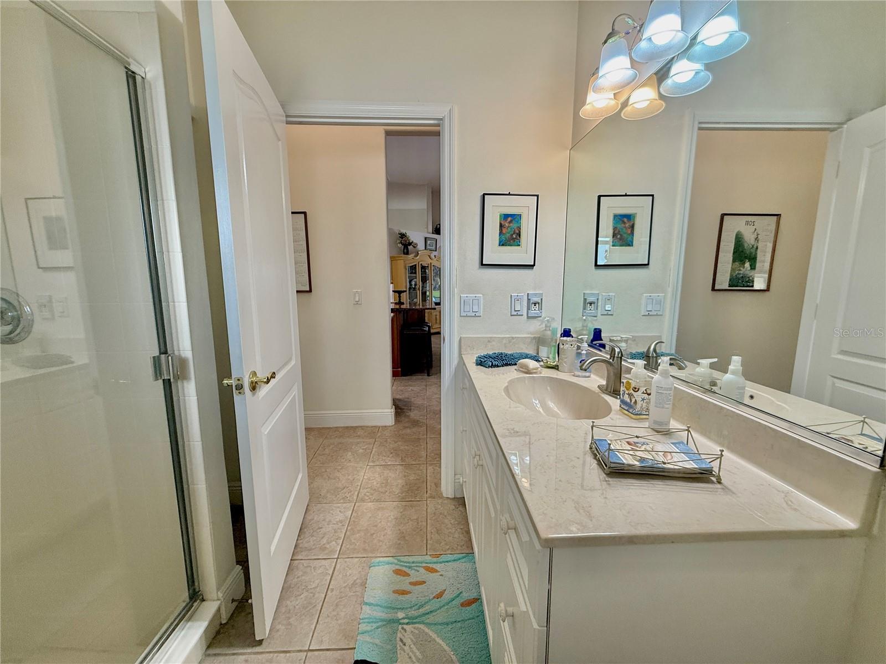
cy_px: 332
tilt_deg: -7.5
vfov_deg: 85.7
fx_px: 358
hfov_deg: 102.1
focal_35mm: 14
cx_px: 443
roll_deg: -0.5
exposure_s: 1/120
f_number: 2.2
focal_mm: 2.22
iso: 160
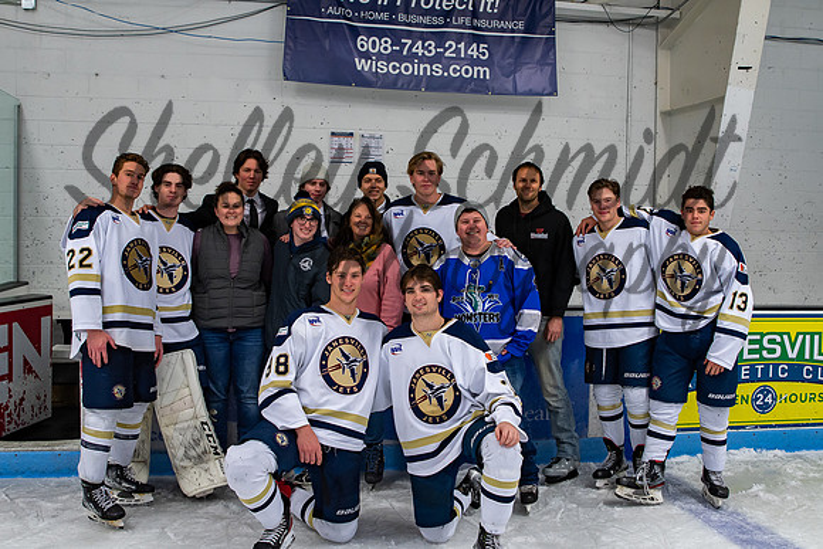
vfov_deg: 35.9
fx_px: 847
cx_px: 412
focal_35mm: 37
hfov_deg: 51.9
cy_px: 274
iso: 400
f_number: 4
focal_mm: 24
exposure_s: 1/250
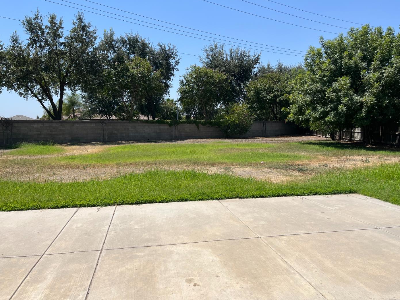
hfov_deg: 63.4
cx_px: 206
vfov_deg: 49.7
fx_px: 324
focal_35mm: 28
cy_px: 159
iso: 50
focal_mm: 5.1
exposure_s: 1/5076
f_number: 1.6
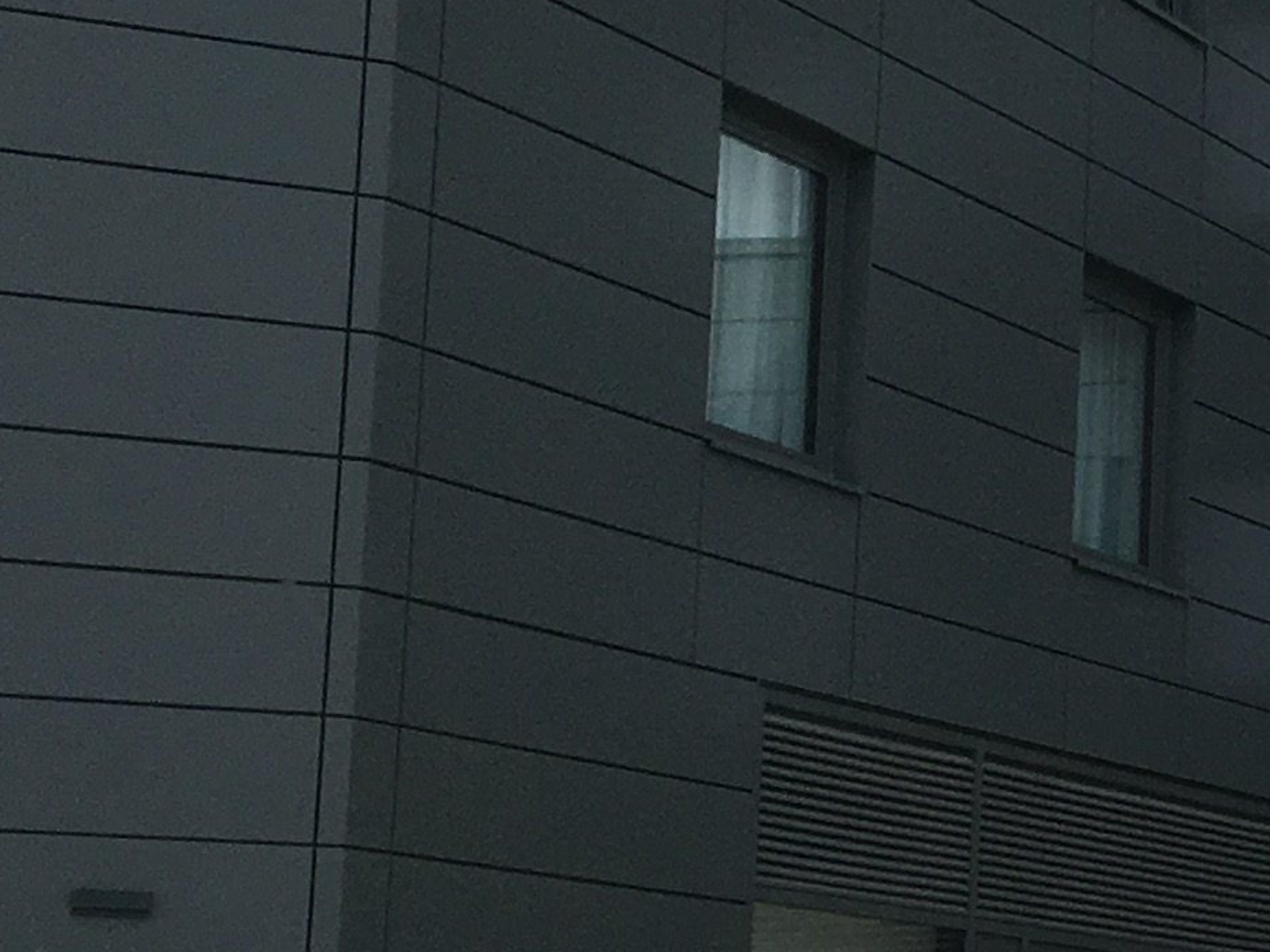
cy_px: 591
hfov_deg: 13.4
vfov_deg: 11.8
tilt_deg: +8.5
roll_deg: +0.8
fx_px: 4623
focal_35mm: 126
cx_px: 2559
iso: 25
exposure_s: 1/1261
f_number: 2.2
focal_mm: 4.15
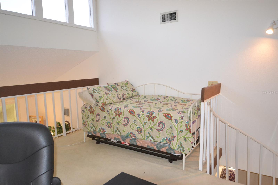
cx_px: 139
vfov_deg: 50.4
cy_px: 92
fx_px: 197
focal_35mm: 26
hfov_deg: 70.4
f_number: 4.2
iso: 2000
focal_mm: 17
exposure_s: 1/60
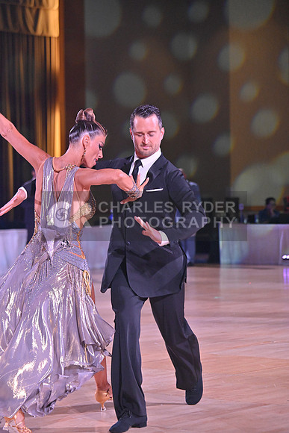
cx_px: 144
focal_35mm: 120
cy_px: 216
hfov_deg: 11.4
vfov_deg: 17.1
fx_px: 1444
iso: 4000
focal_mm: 120
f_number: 7.1
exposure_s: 1/400
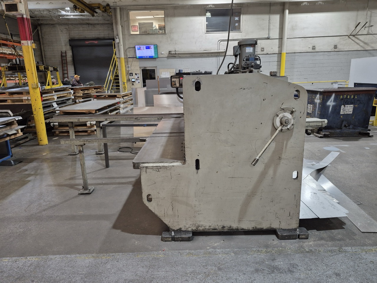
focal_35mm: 23
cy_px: 142
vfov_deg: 58.9
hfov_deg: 73.9
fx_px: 250
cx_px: 188
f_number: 1.8
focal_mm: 5.4
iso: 250
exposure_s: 1/120
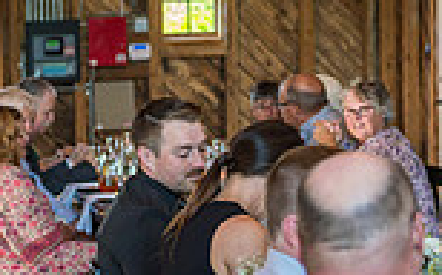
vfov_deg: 7.9
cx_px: -135
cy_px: 268
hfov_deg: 12.3
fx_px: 1986
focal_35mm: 165
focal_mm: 43
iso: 400
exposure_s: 1/200
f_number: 2.5
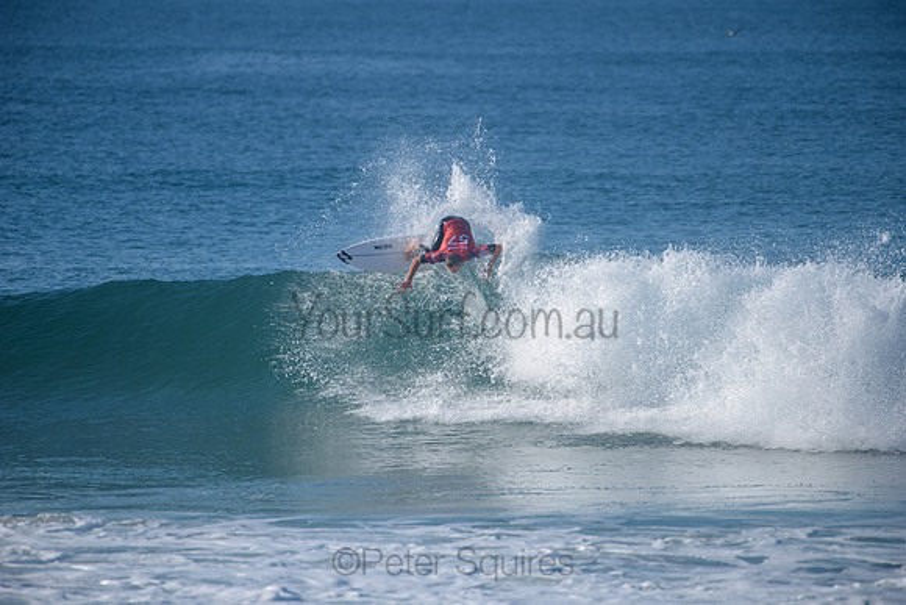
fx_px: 12586
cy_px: 302
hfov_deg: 4.1
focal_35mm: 500
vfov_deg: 2.8
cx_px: 453
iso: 200
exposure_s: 1/2000
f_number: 5.6
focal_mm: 500
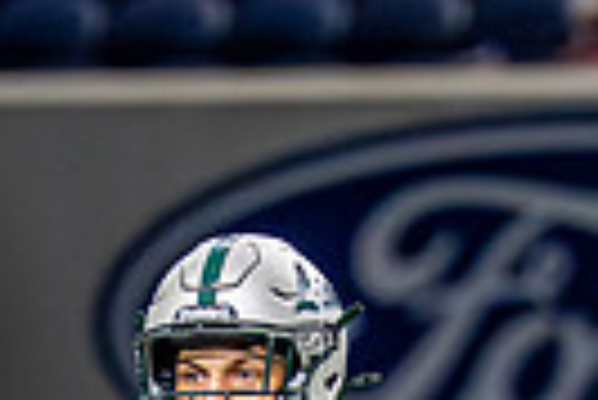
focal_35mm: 1394
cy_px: 954
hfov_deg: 1.5
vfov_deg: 1.0
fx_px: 23181
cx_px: 385
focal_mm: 200
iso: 5000
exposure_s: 1/2000
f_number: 2.8
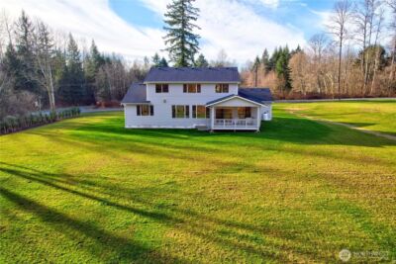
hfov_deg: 78.6
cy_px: 132
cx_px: 198
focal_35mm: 22
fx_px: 242
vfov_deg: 57.3
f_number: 2.8
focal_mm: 8.4
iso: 100
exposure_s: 1/1250
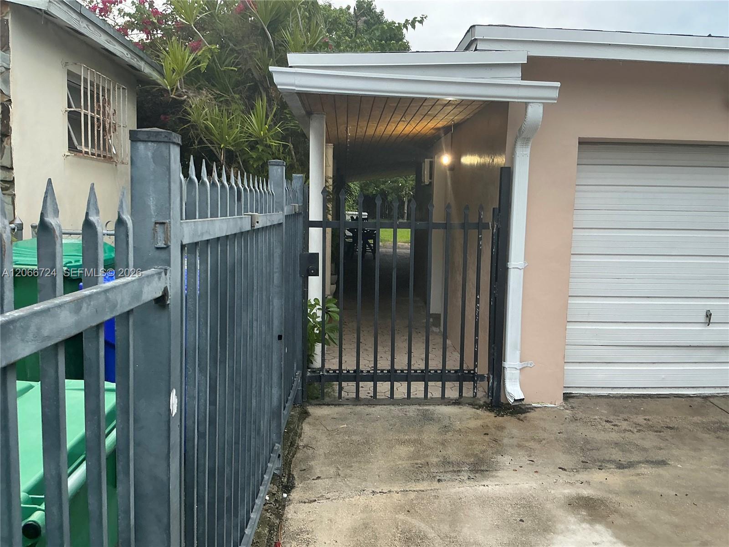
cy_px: 274
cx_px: 364
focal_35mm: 28
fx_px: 590
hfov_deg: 63.4
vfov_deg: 49.7
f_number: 1.8
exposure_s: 1/60
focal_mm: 3
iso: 64
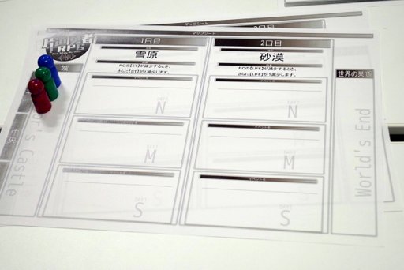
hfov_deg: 31.2
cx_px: 202
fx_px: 724
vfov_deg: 21.1
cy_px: 135
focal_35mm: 64
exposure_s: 1/60
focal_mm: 43
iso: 800
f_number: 7.1
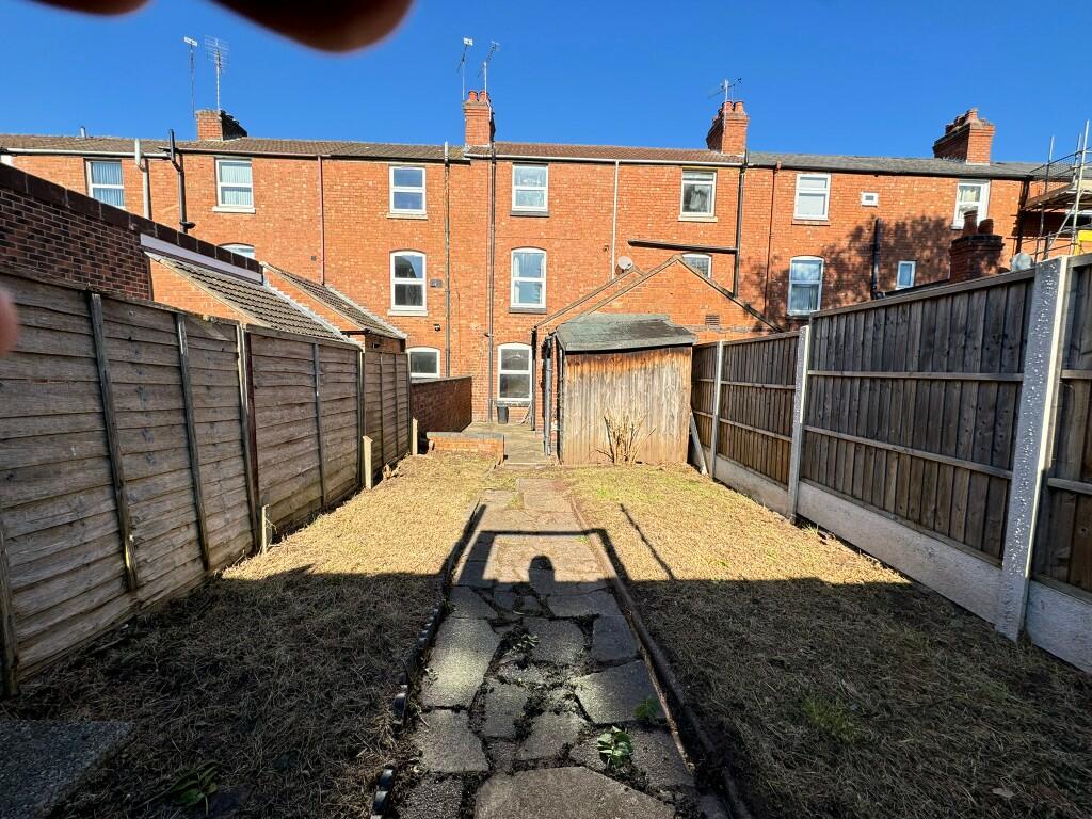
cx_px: 546
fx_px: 442
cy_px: 410
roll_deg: -1.1
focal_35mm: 14
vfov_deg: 85.7
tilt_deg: -5.5
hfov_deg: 102.1
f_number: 2.2
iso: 50
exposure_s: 1/657
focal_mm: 2.22
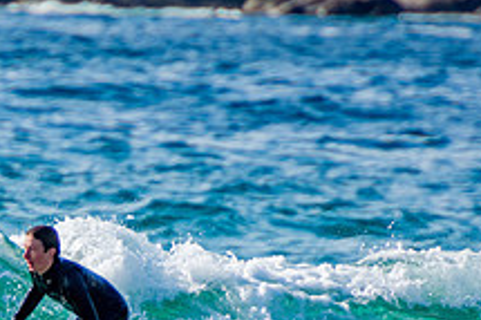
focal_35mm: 1620
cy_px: 386
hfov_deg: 1.3
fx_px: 21628
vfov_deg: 0.8
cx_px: 34
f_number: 5.6
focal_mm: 400
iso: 400
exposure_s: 1/2000
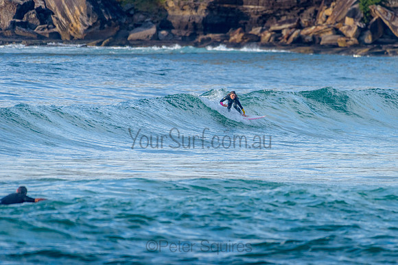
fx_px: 6780
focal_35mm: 613
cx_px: 242
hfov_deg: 3.4
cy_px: 106
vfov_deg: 2.2
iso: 640
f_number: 5.6
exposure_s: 1/2000
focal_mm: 500
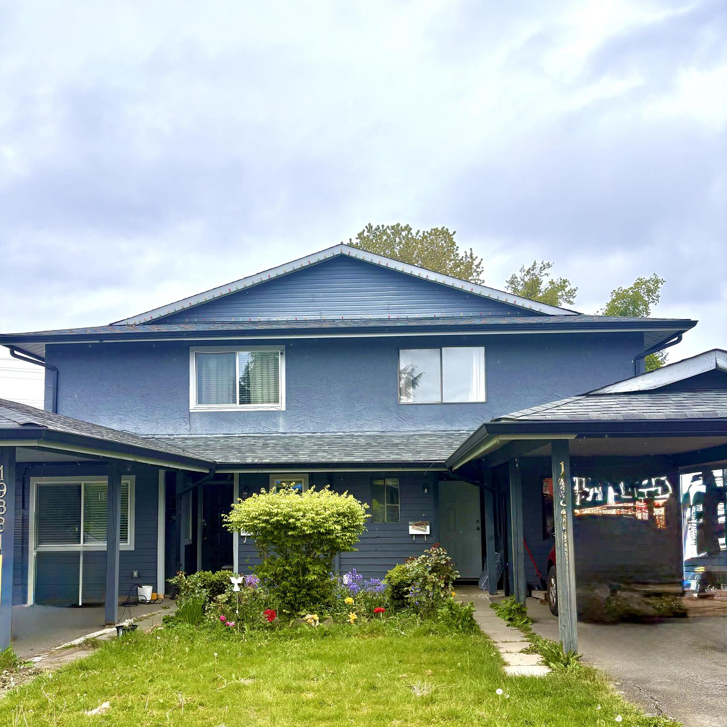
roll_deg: +0.9
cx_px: 362
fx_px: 737
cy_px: 438
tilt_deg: +4.7
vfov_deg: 52.2
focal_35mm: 31
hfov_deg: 52.5
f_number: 1.6
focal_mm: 5.96
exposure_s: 1/1016
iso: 50
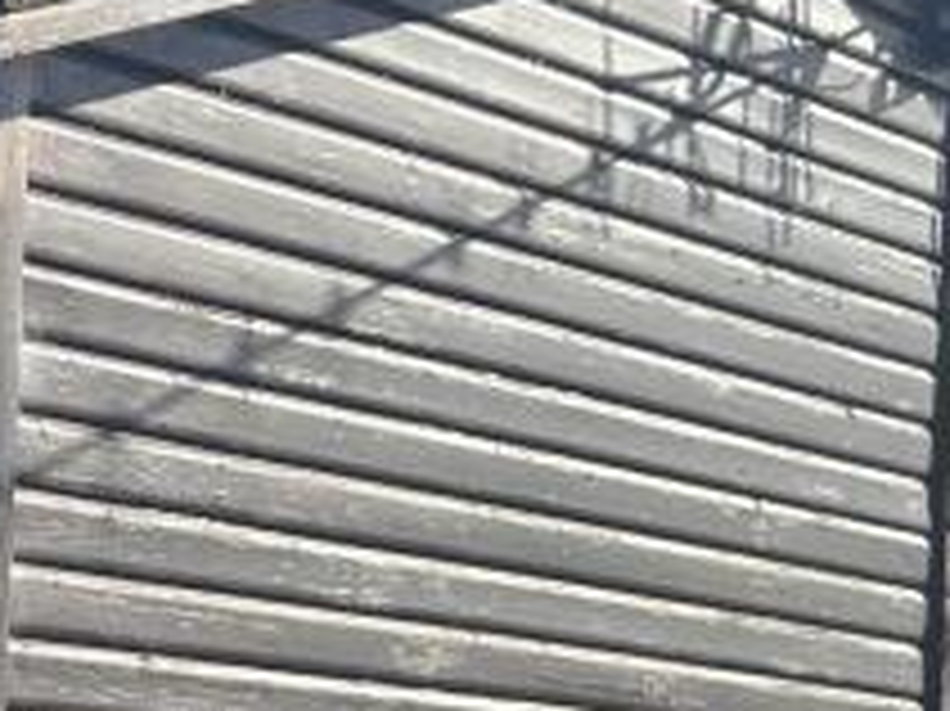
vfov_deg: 11.3
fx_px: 3456
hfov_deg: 14.2
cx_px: -662
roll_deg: -1.3
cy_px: 1030
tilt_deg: -0.4
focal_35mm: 126
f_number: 1.5
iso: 50
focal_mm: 5.7
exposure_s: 1/2252
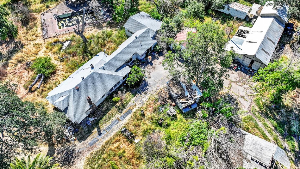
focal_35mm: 27
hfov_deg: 69.8
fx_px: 215
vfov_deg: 42.8
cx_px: 153
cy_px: 76
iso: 160
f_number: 2.8
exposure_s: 1/1250
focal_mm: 12.3
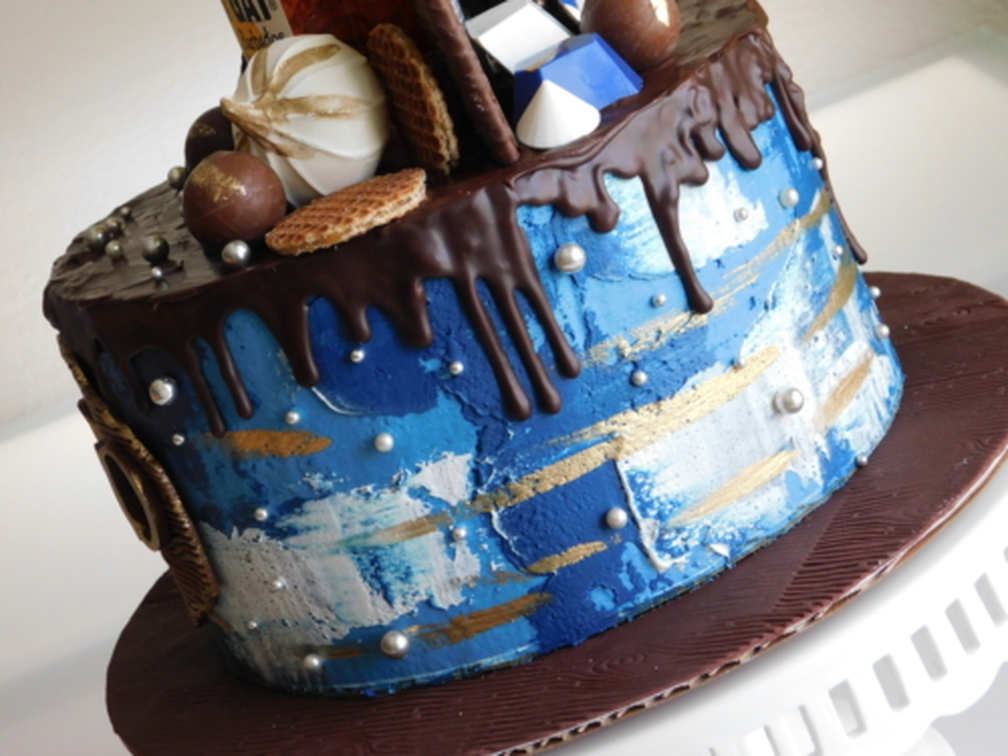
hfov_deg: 24.4
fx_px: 2330
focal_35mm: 80
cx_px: 504
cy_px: 378
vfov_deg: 18.4
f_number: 4.4
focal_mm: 14.2
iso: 400
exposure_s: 1/25
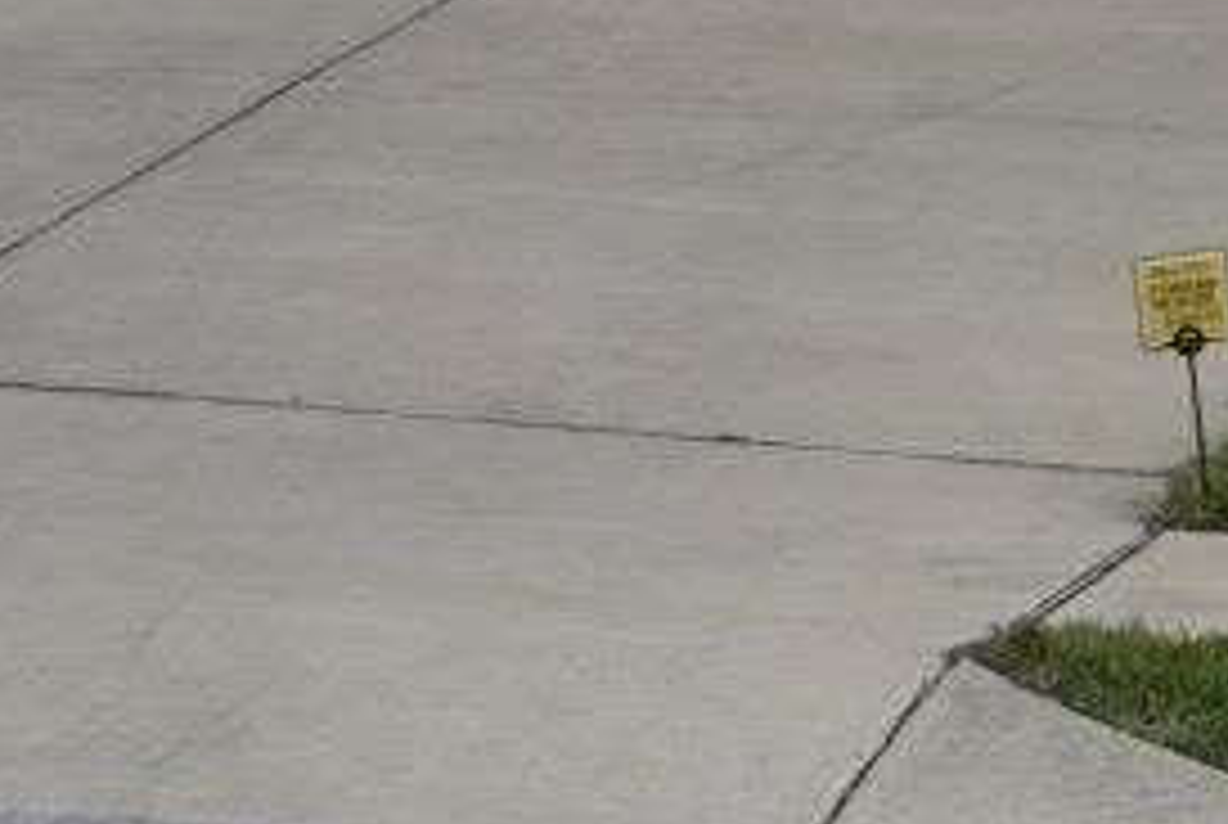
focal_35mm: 207
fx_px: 7072
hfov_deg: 9.2
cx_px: 2537
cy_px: -1567
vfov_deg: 6.2
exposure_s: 1/60
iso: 100
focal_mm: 35
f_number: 9
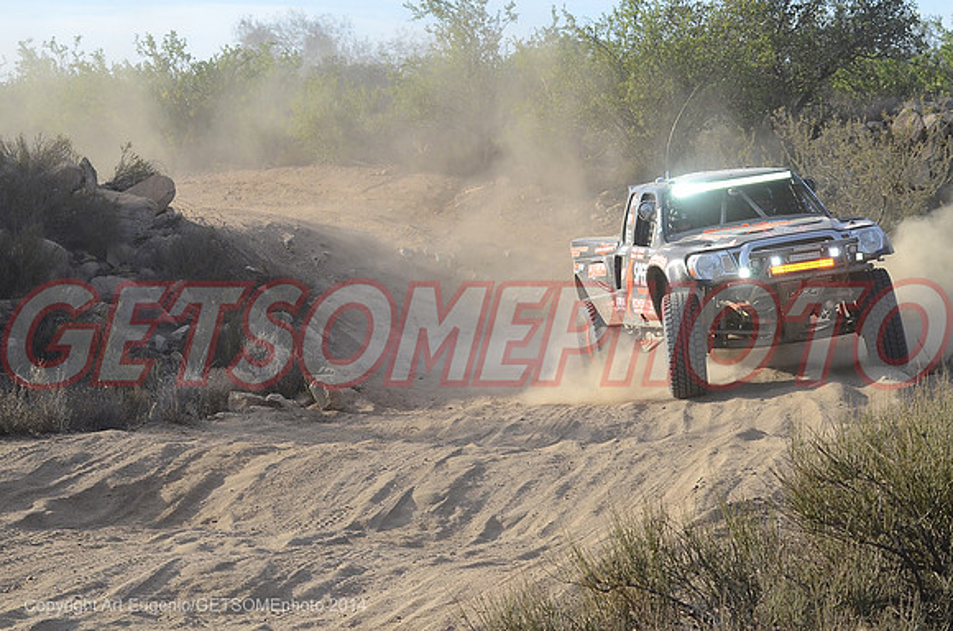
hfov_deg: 17.1
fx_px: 3170
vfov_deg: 11.4
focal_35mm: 120
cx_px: 476
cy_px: 316
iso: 800
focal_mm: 80
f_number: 8
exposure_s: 1/1000
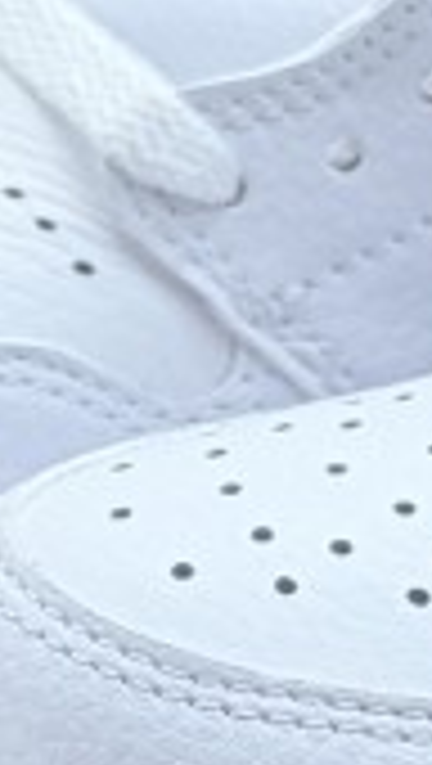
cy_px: 639
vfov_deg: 16.2
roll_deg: +1.1
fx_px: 2660
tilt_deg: -25.3
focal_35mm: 131
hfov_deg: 9.3
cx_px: 164
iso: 64
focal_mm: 6.76
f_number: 1.78
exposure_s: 1/706
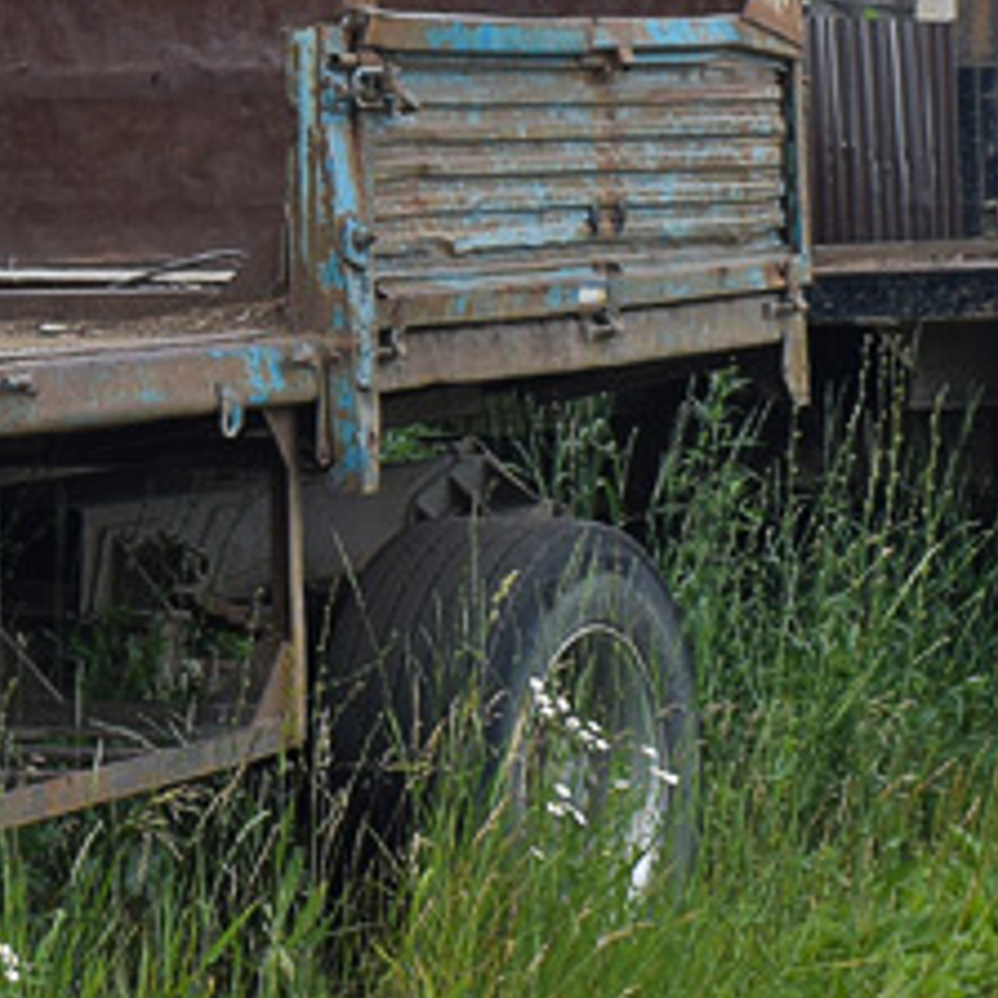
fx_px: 5349
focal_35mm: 164
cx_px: -294
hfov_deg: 10.4
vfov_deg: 10.6
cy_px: 76
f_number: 5.6
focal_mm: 24
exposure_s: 1/400
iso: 200
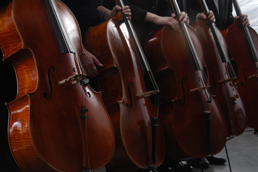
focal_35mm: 68
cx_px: 129
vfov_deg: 20.1
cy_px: 86
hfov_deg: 29.9
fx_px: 484
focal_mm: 45
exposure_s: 1/100
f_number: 14
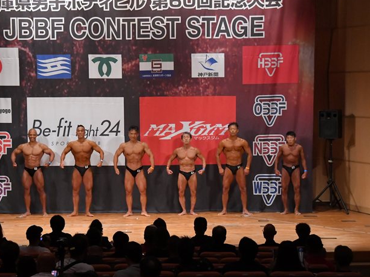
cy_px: 139
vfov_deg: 12.6
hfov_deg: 16.7
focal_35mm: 118
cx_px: 151
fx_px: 1261
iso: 6400
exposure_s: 1/400
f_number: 5.6
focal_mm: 65
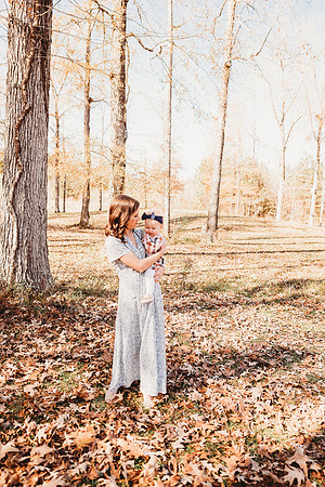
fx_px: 325
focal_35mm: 24
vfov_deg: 73.7
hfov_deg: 53.1
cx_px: 162
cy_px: 244
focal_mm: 24
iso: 100
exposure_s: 1/250
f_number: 2.8
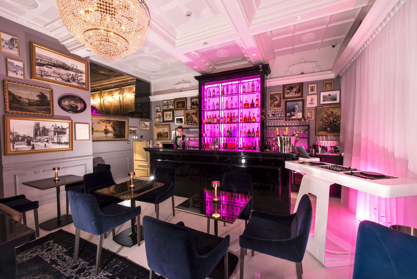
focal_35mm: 15
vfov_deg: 77.4
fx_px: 174
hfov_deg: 100.4
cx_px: 208
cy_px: 140
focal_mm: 15
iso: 200
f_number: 16
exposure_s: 2
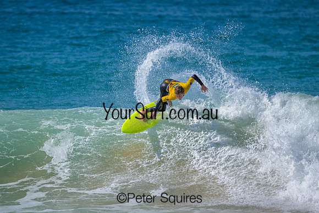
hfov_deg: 2.6
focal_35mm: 800
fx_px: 7090
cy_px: 106
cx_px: 160
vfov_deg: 1.7
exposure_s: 1/2000
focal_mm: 800
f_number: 6.3
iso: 250
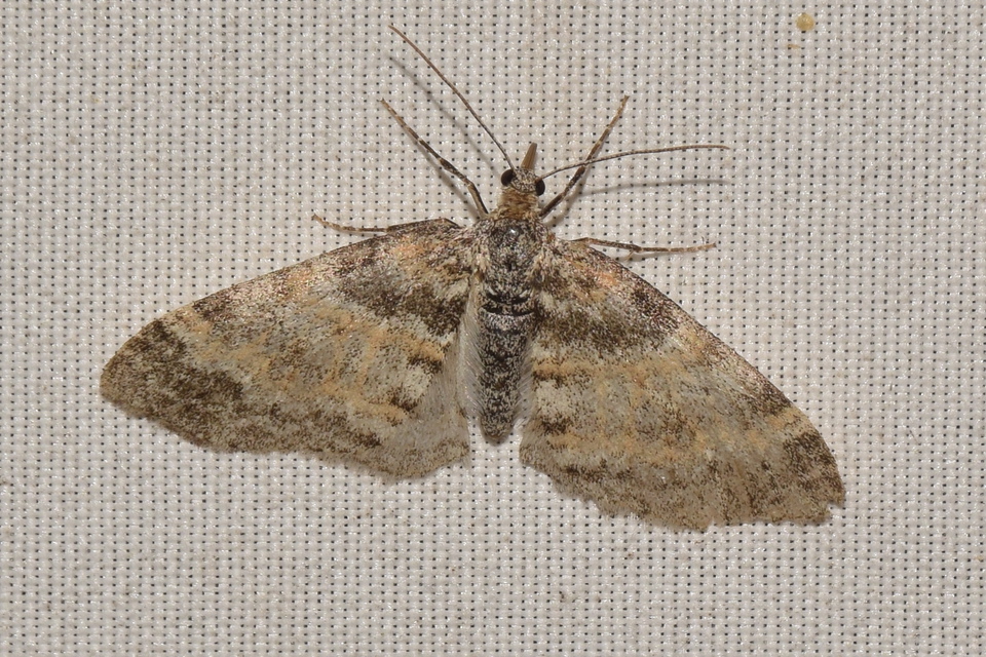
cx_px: 493
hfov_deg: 9.8
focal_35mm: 210
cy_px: 328
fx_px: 5751
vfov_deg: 6.5
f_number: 13
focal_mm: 140
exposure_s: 1/160
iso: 125
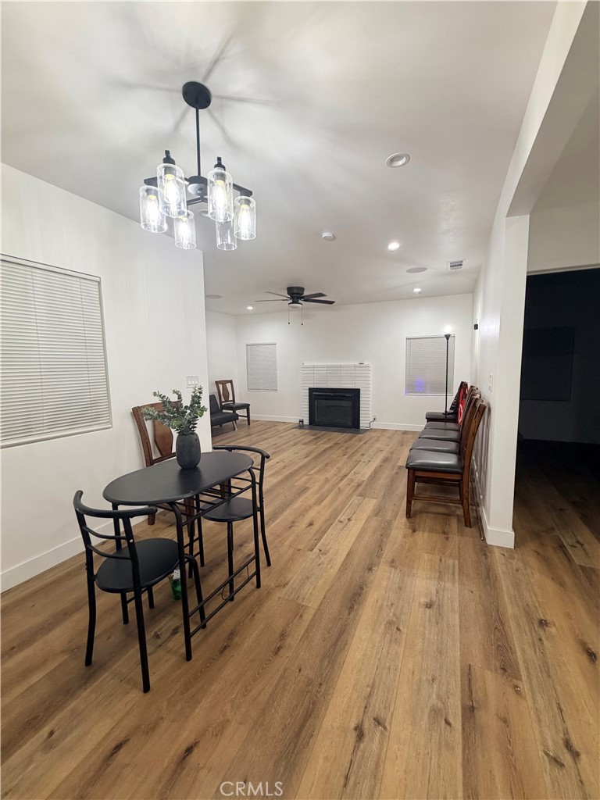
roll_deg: +0.6
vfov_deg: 102.1
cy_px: 400
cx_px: 300
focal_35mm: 14
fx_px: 324
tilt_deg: -5.5
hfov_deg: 85.7
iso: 320
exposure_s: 1/120
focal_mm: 2.22
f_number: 2.2
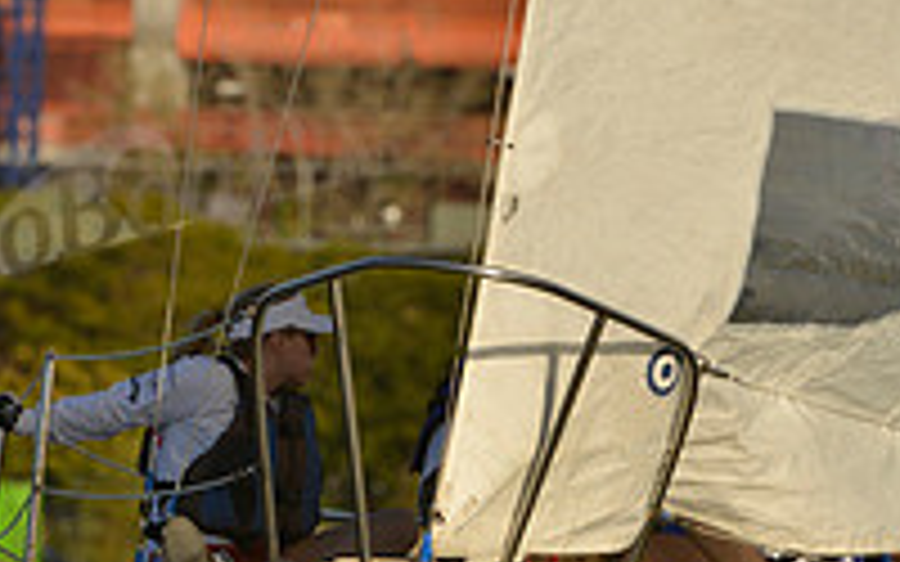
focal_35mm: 978
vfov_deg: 1.3
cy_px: 389
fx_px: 23988
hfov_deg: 2.1
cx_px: 639
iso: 200
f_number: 7.1
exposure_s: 1/1250
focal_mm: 330
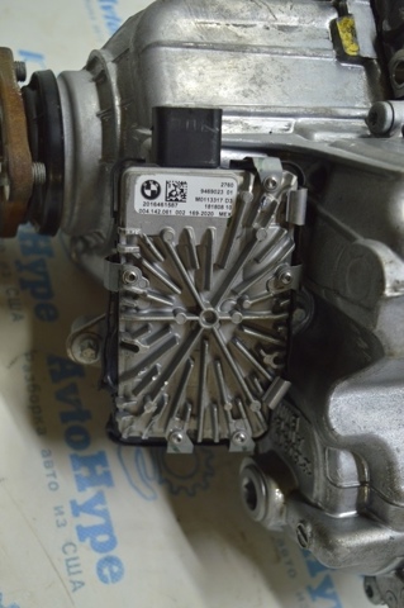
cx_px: 202
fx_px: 683
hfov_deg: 32.9
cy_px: 304
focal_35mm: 40
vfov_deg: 48.0
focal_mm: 27
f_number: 4
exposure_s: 1/40
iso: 400
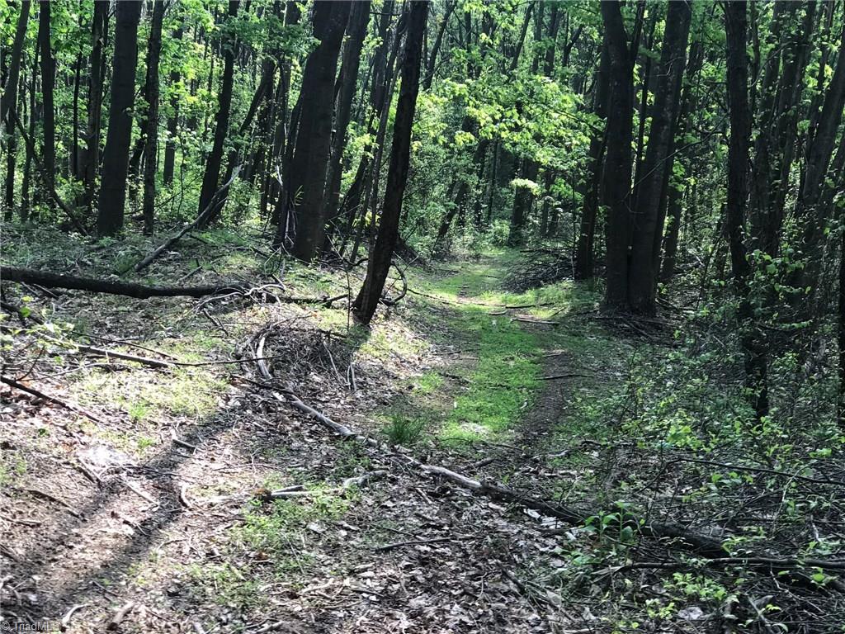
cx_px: 422
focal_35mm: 57
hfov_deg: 33.8
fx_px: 1391
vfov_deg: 25.7
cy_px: 317
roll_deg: -6.8
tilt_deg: -8.2
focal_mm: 6.6
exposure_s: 1/60
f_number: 2.8
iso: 25
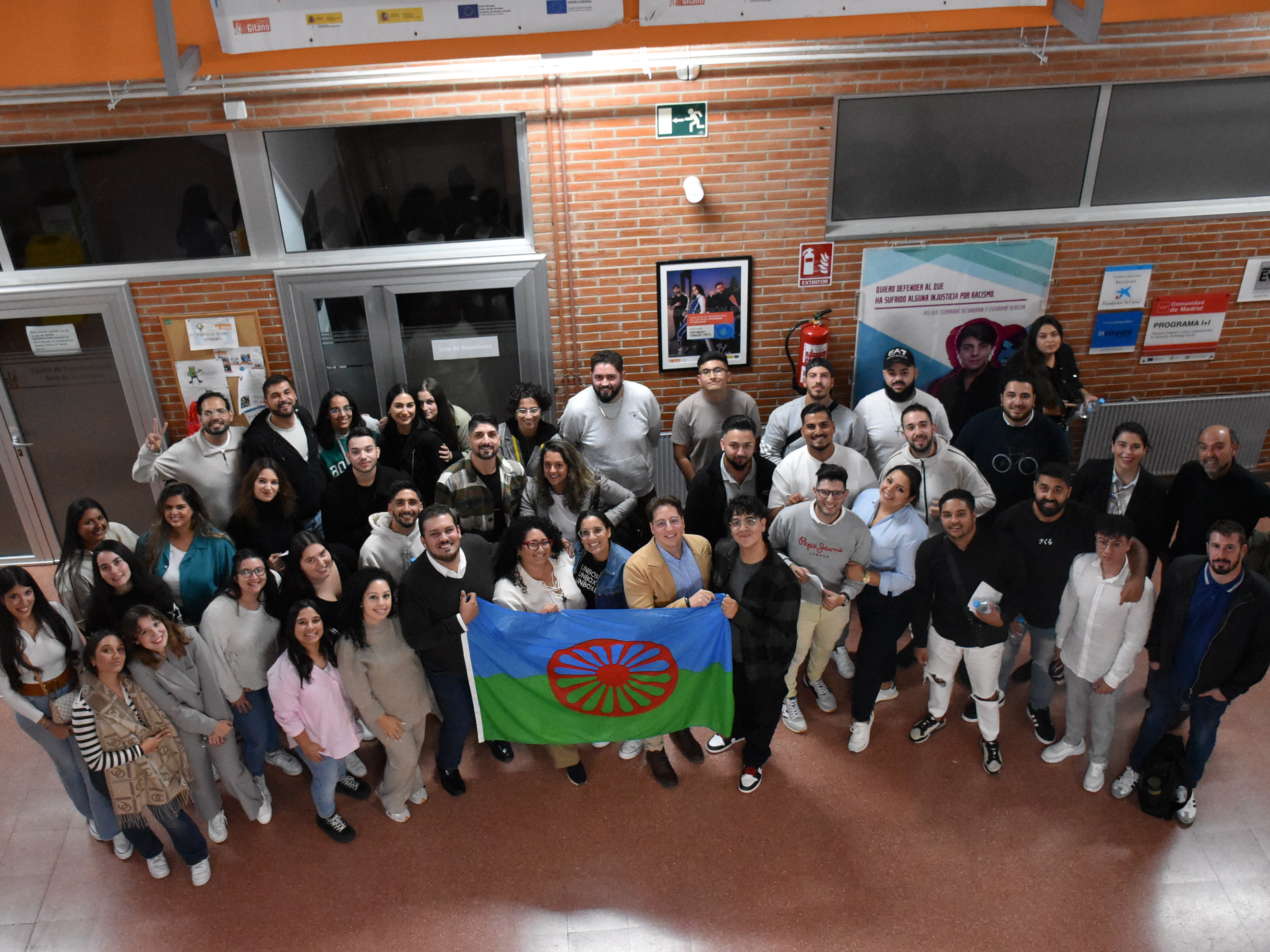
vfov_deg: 38.1
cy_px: 476
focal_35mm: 38
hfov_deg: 49.5
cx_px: 622
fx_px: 1377
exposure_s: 1/60
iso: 5000
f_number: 3.8
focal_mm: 23
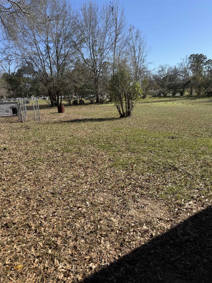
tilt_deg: -14.3
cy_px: 142
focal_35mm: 24
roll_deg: +3.1
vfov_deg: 71.6
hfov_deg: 56.8
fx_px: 196
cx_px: 106
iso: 80
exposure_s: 1/3425
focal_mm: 6.76
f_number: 1.78
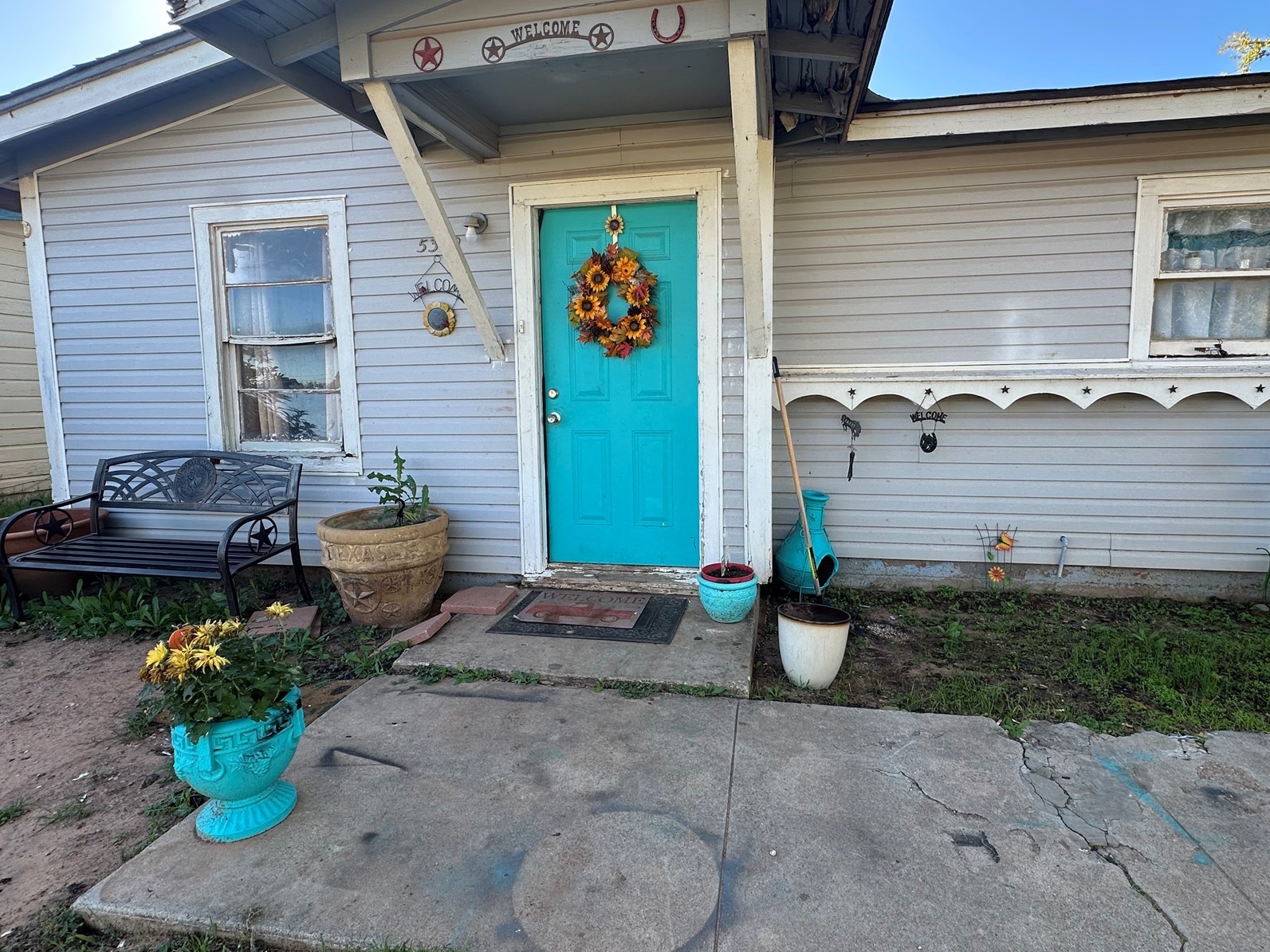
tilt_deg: -4.5
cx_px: 669
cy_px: 455
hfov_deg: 87.7
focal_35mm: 18
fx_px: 660
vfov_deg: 71.6
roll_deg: +0.6
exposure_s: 1/287
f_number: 2.2
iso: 40
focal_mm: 2.22
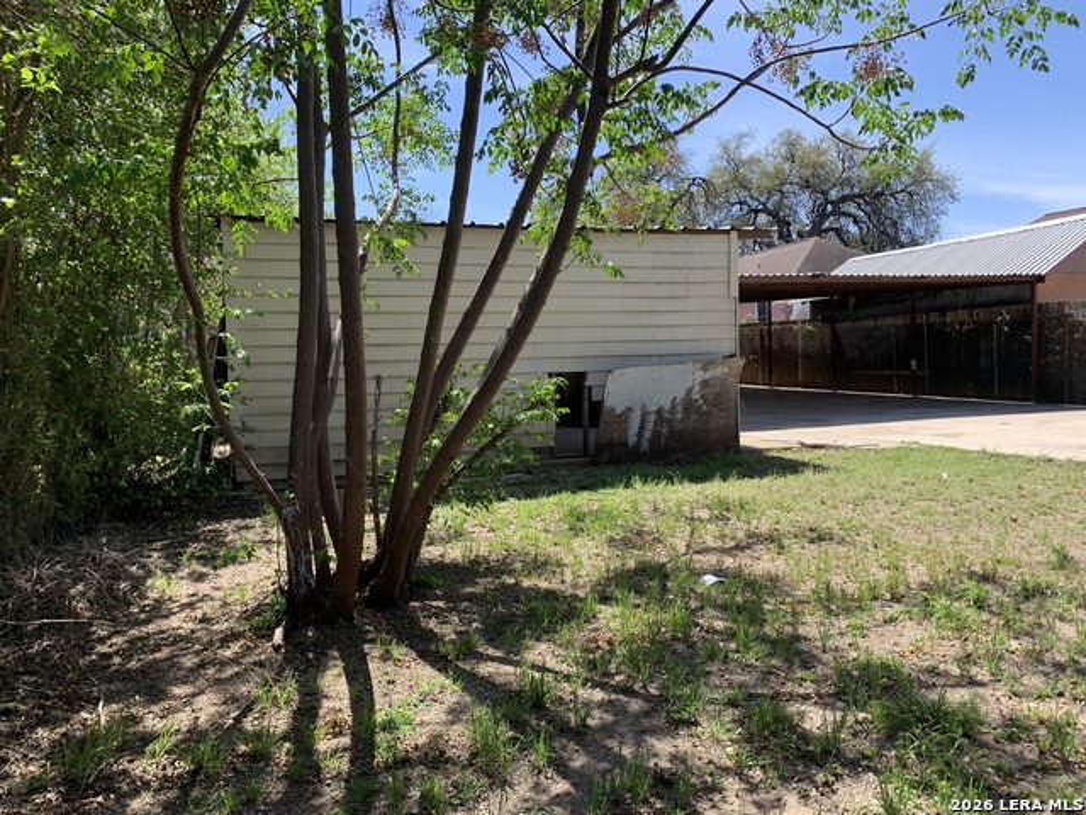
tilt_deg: -6.6
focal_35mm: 26
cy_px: 408
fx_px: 816
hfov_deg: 67.3
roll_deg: +2.4
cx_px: 543
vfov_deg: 53.1
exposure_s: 1/871
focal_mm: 4.25
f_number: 1.8
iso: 25
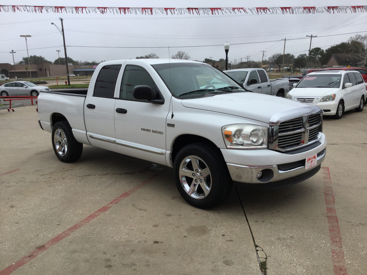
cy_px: 138
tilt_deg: -12.3
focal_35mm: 31
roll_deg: +0.2
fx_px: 329
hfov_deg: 58.4
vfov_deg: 45.4
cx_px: 184
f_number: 2.4
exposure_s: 1/468
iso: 25
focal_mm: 3.3
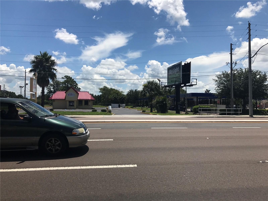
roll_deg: -0.6
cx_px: 134
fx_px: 217
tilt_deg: +2.2
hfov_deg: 63.4
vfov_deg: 49.7
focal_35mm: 28
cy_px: 100
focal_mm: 3.99
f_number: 1.8
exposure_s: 1/4566
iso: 20
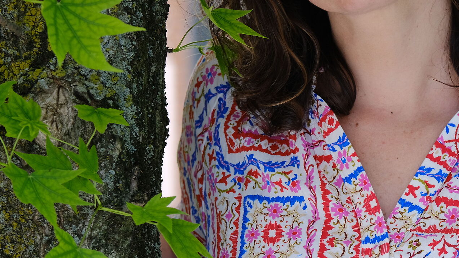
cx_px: 369
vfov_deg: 5.0
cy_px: -17
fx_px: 2945
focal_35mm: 242
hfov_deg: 8.9
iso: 640
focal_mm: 81.9
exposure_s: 1/125
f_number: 4.5
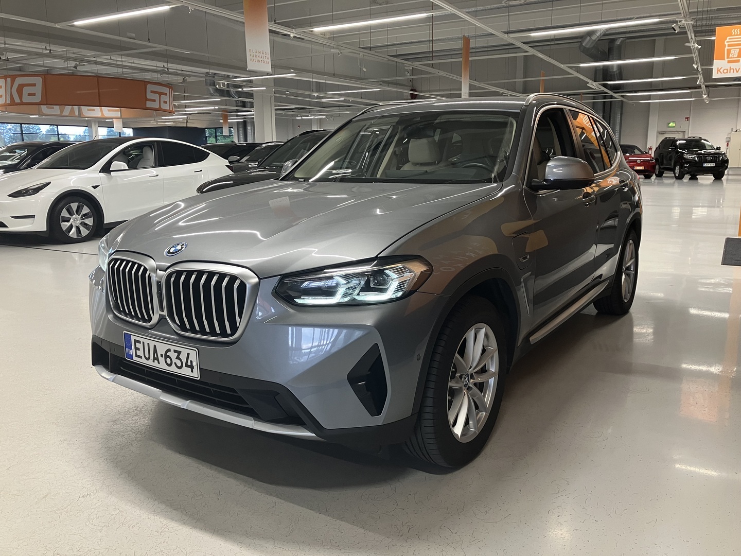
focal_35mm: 28
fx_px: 599
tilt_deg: -10.0
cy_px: 278
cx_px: 370
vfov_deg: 49.7
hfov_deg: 63.4
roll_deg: +0.6
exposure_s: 1/60
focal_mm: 3.99
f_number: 1.8
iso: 100
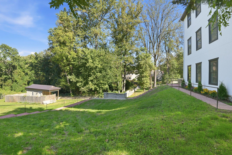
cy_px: 78
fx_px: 97
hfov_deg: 100.4
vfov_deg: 77.3
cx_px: 116
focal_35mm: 15
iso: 250
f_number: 9
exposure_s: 1/60
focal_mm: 10
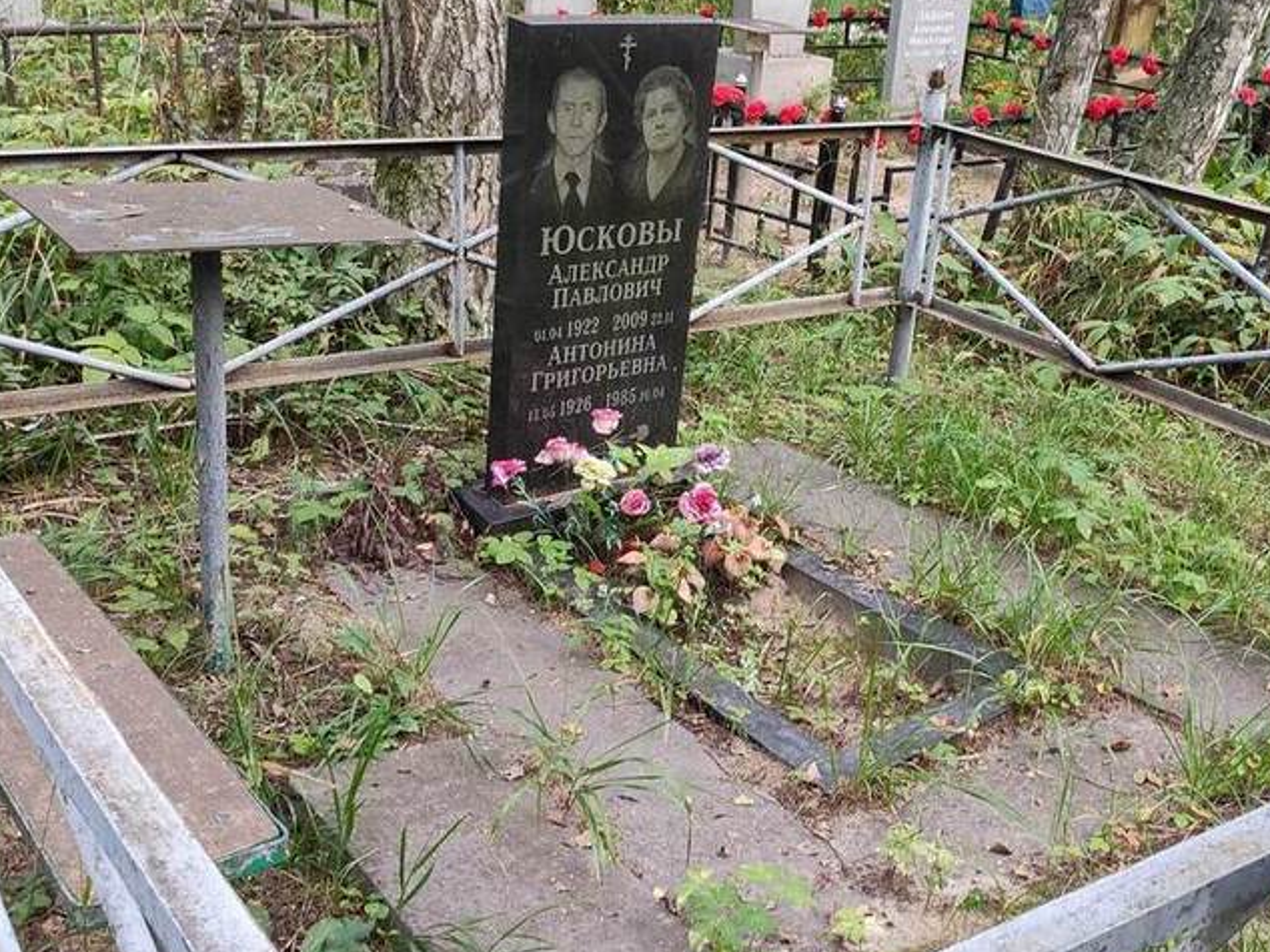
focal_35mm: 42
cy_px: 459
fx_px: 1540
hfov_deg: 44.6
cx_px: 749
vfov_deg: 34.3
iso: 203
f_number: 1.75
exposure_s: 1/60
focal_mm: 4.77
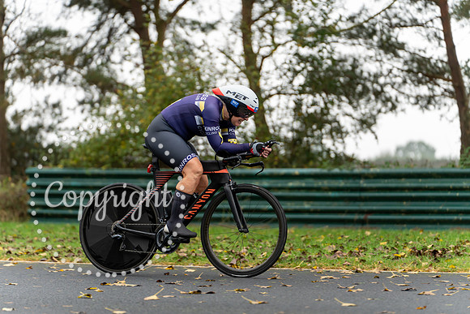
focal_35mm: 145
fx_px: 1893
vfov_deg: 9.5
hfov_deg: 14.2
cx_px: 235
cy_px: 157
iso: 800
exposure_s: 1/1250
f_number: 2.8
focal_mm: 145
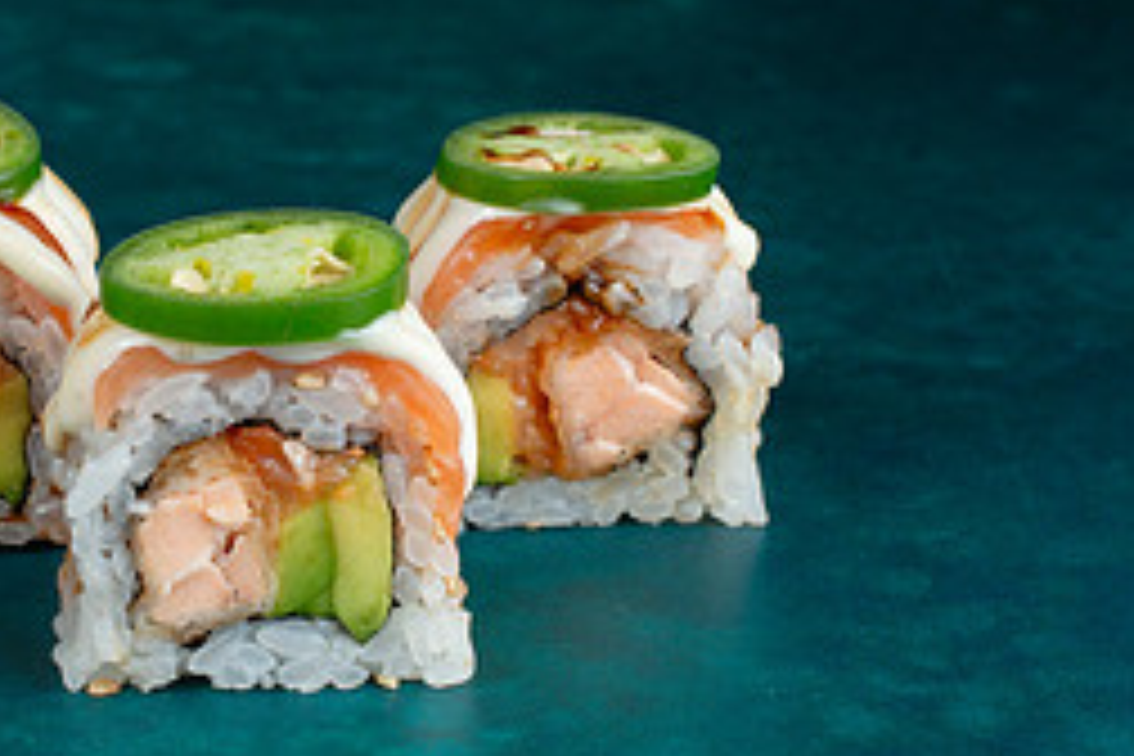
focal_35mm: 123
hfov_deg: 16.5
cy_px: 406
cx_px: 256
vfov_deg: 11.1
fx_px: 3874
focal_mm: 50
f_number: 9
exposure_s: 1/250
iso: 250
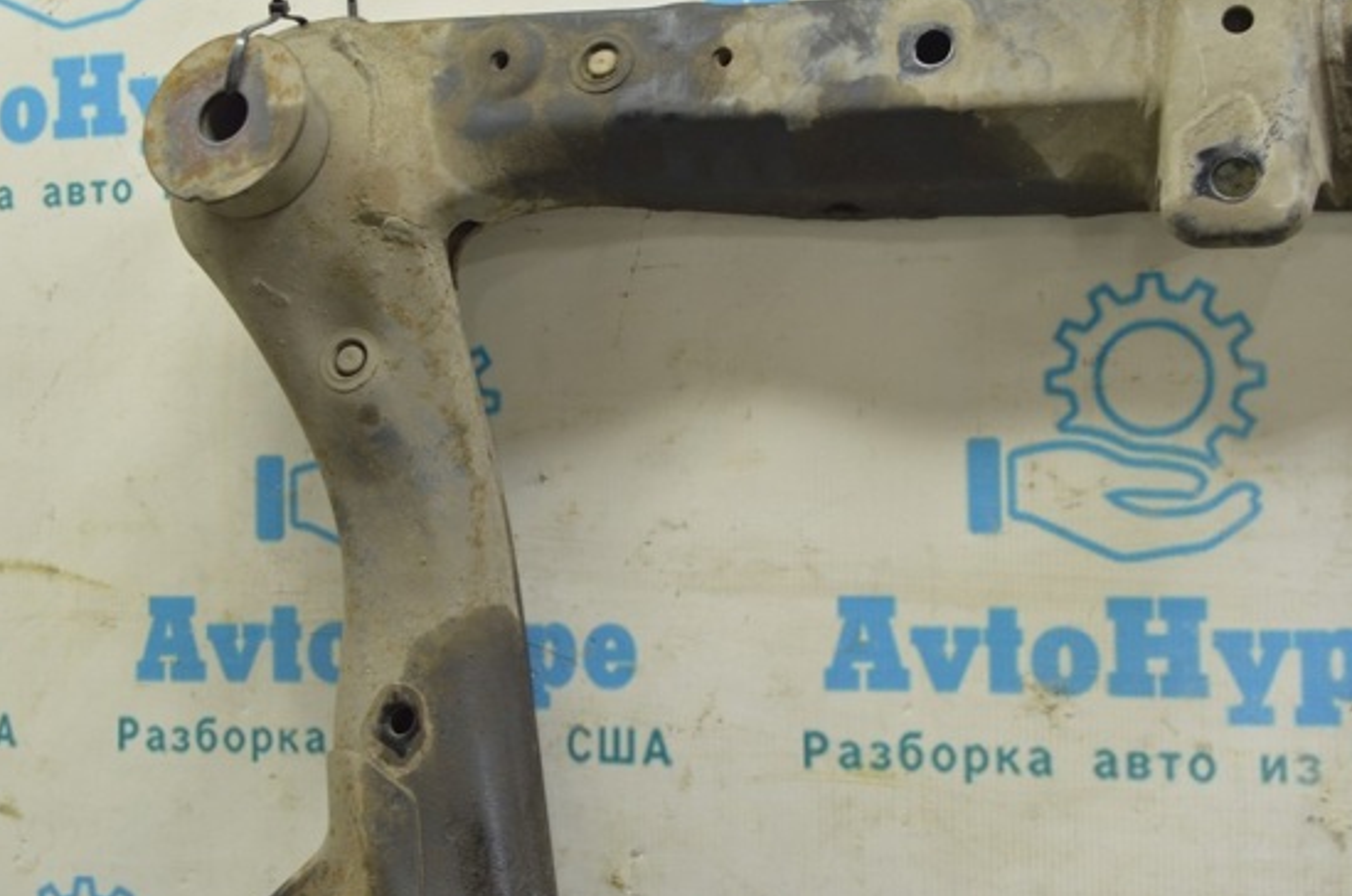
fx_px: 1837
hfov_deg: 40.4
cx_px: 623
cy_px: 388
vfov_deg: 27.4
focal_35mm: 49
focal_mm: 28
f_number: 5.6
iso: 400
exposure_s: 1/20
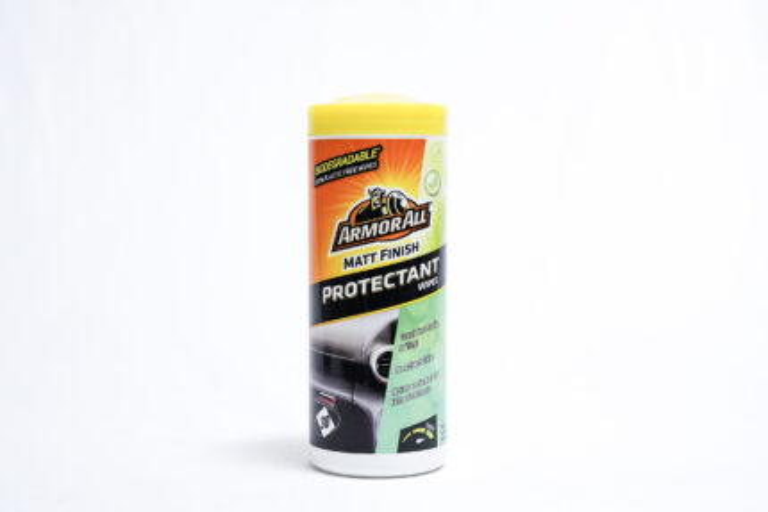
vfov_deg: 20.9
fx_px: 1387
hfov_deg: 30.9
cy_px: 256
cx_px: 384
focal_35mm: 65
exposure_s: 1/250
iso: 3200
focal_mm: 65
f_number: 8
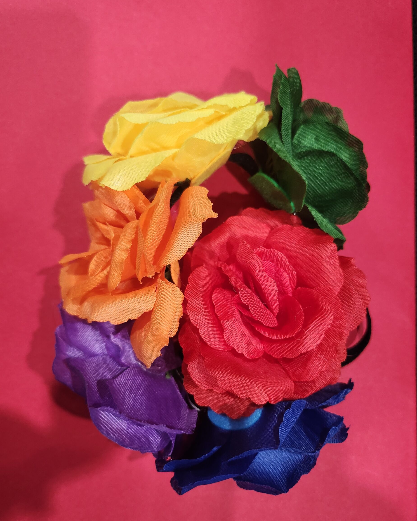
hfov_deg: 54.9
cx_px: 217
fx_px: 401
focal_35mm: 26
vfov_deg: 66.0
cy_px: 276
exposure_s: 1/100
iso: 200
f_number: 1.8
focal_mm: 5
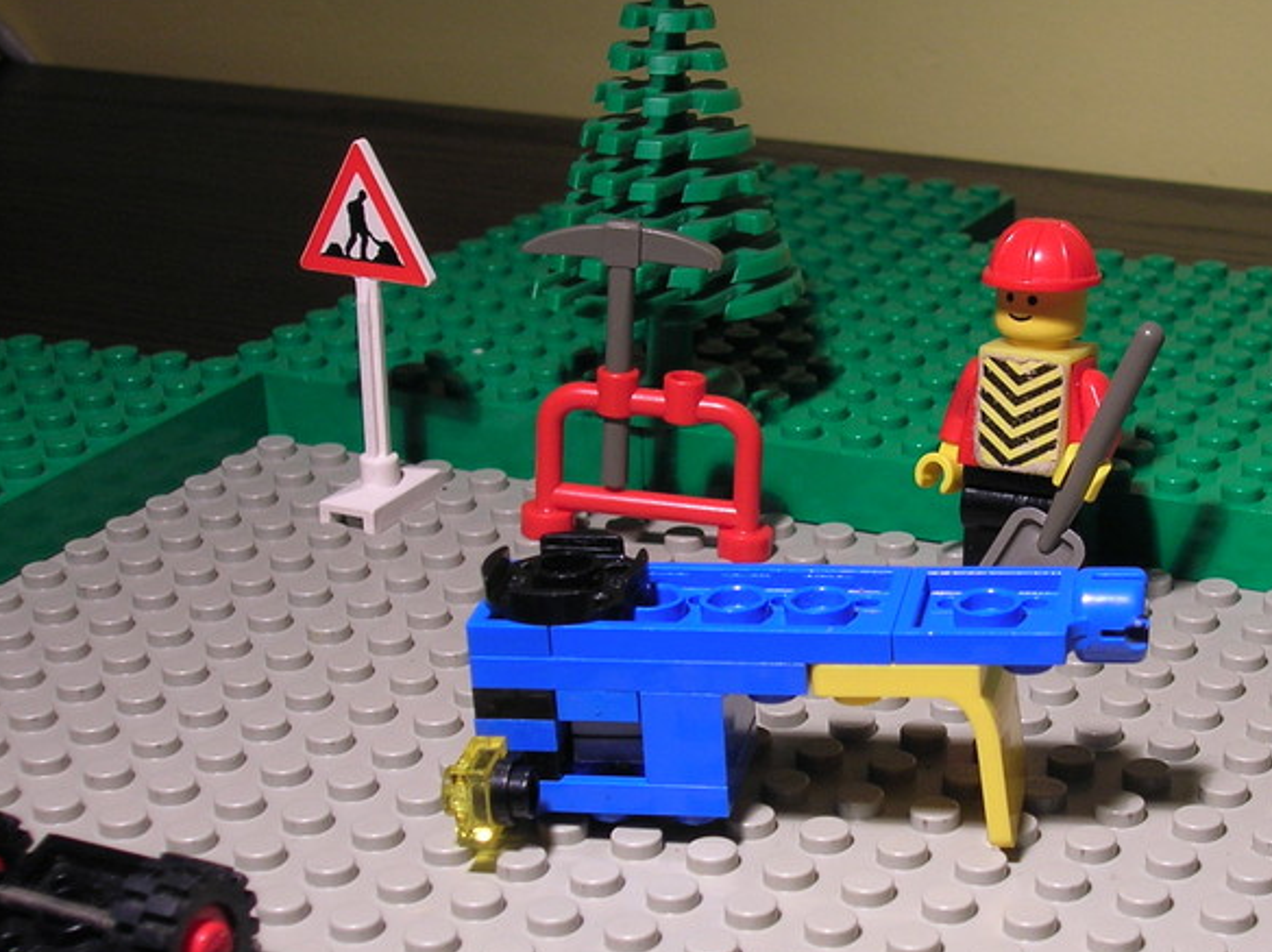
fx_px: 2827
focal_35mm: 77
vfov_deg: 19.1
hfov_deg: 25.0
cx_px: 969
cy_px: 581
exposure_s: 1/13.5
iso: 50
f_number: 3.3
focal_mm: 8.4
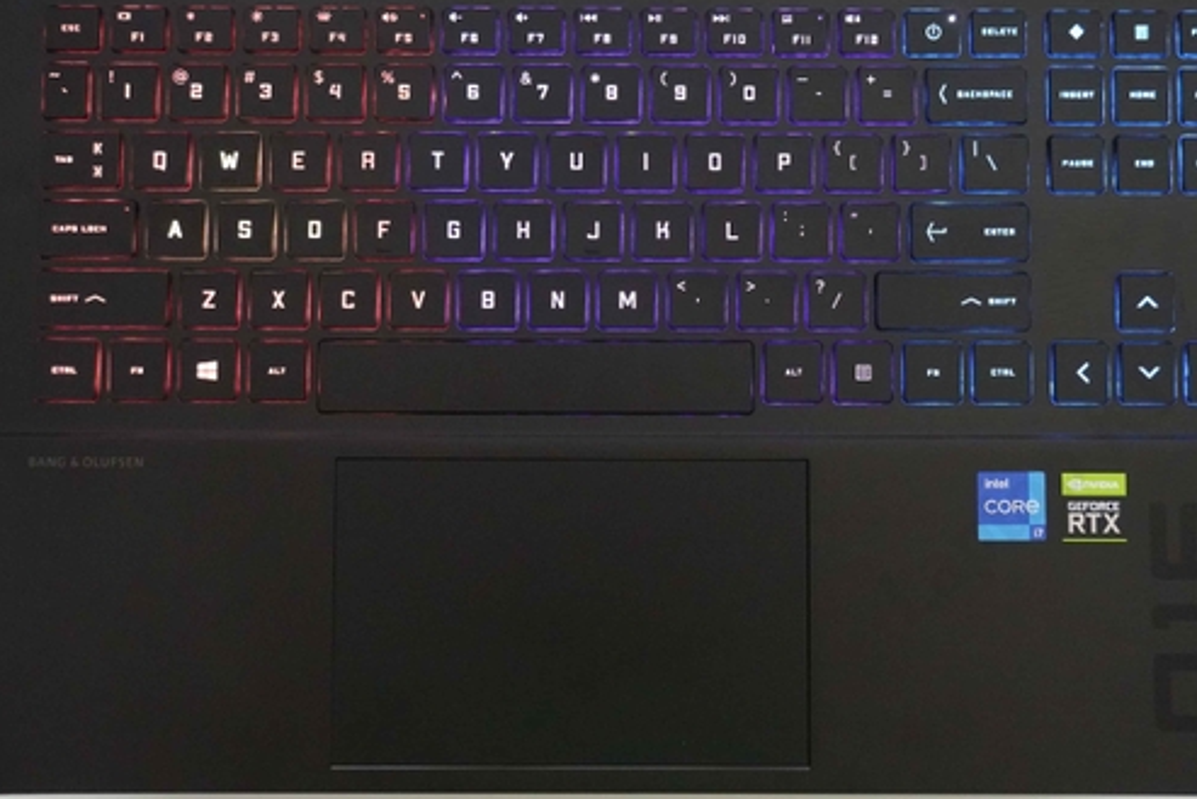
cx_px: 639
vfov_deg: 29.5
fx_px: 1517
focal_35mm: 46
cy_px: 335
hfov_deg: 43.0
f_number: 2.8
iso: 6400
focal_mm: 25
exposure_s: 1/50
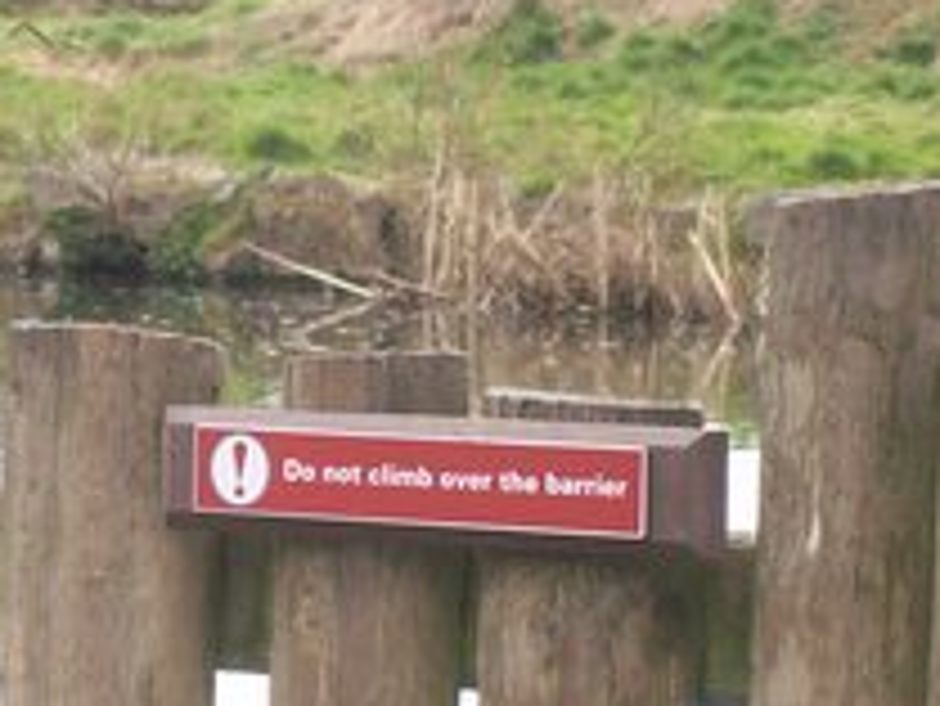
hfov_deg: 8.7
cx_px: 40
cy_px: 373
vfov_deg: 6.6
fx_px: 6168
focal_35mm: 227
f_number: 4.8
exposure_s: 1/213
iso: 140
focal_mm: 18
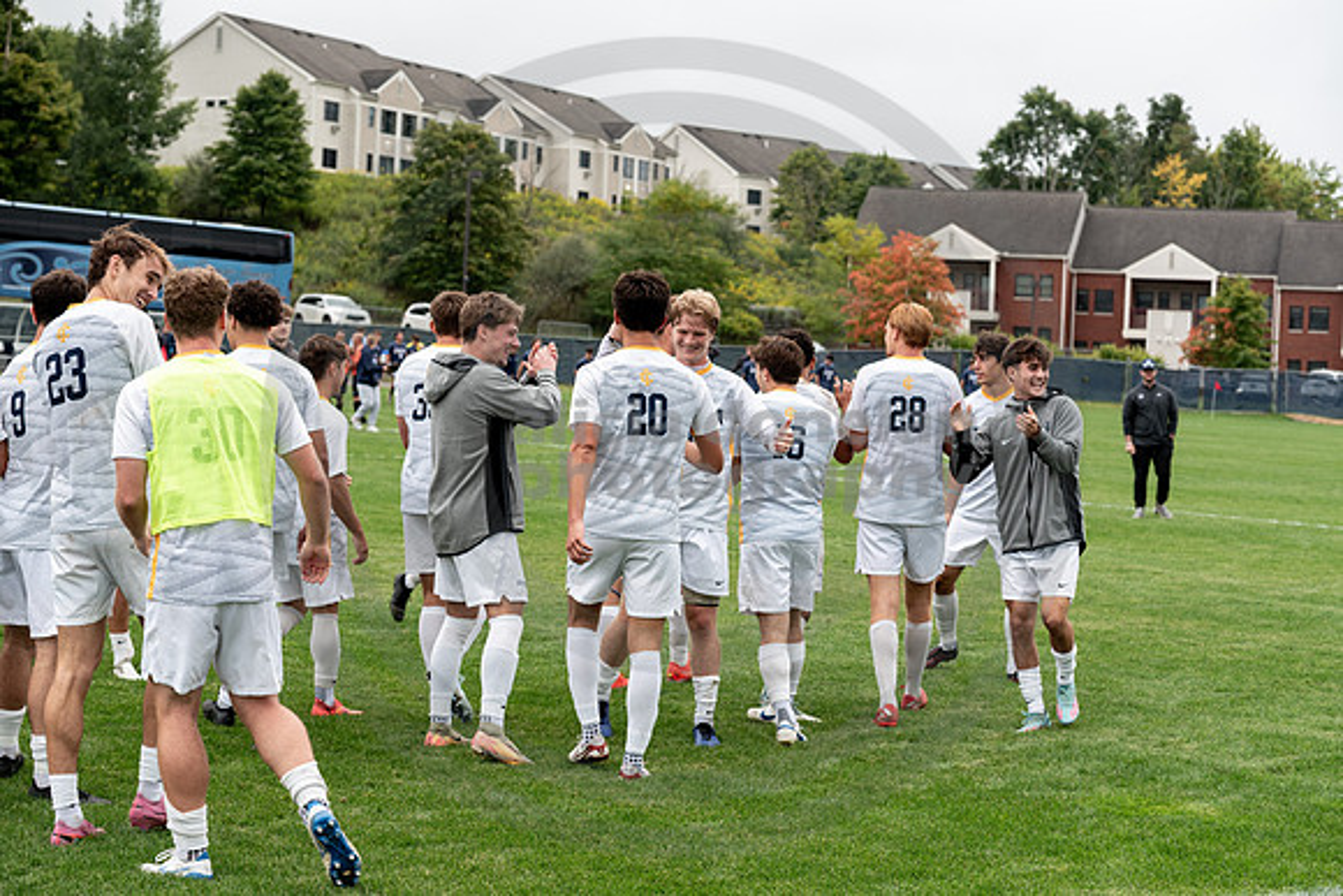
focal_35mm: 71
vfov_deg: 19.3
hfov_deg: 28.6
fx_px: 2637
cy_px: 448
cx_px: 672
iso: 320
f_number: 5
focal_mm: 70
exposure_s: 1/400
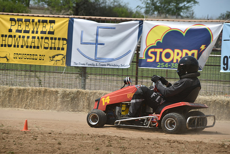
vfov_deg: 5.2
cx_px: 115
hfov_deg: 7.9
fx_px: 1674
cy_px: 77
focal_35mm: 262
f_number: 8
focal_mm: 175
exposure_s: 1/500
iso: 100
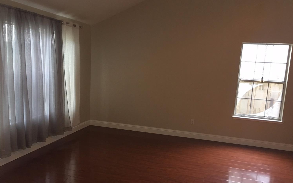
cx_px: 147
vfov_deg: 40.5
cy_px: 104
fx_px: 248
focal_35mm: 31
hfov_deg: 61.2
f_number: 2.2
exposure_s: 1/15
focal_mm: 4.15
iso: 125
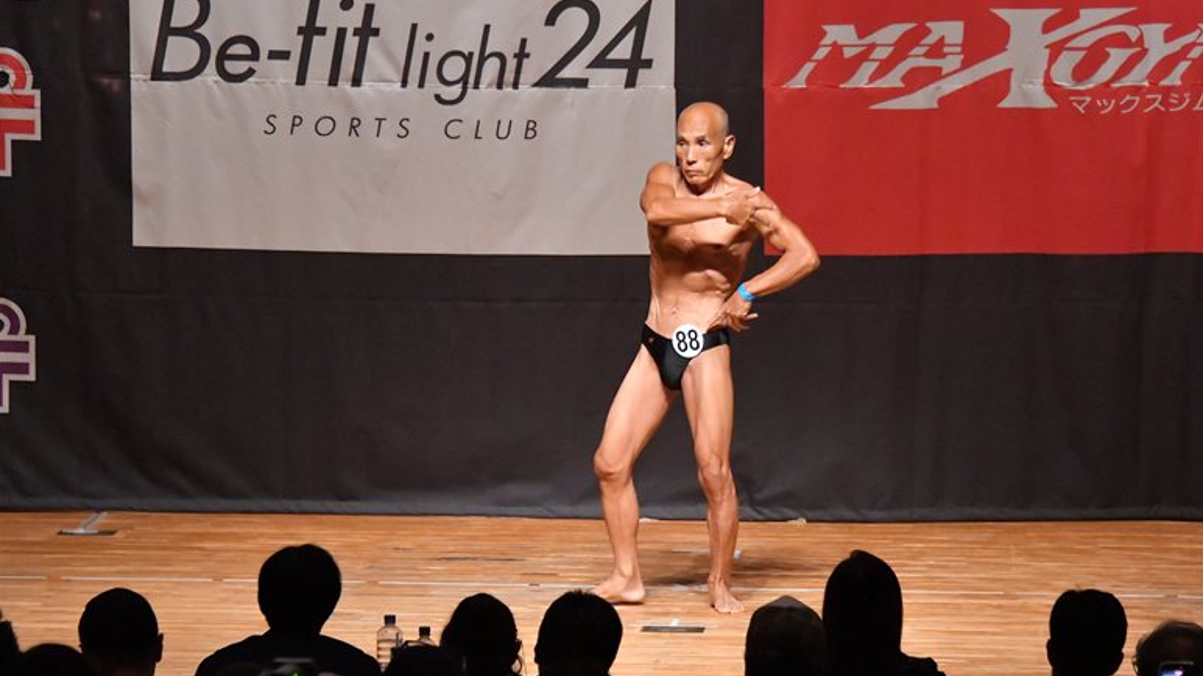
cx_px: 602
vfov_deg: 5.3
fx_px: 7272
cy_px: 346
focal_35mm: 228
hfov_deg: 9.5
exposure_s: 1/400
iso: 12800
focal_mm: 145
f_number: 5.6
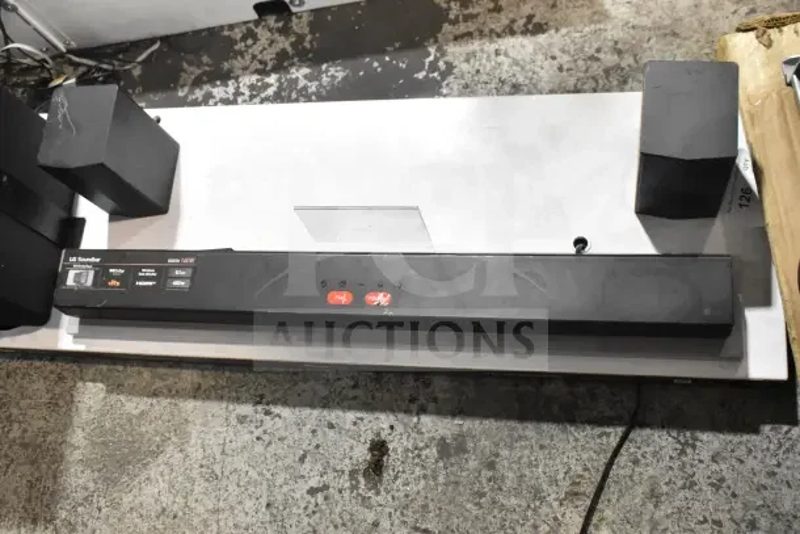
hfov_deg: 51.3
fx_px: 833
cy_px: 267
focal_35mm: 38
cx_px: 400
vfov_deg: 35.5
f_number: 7.1
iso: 6400
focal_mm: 25
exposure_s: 1/200
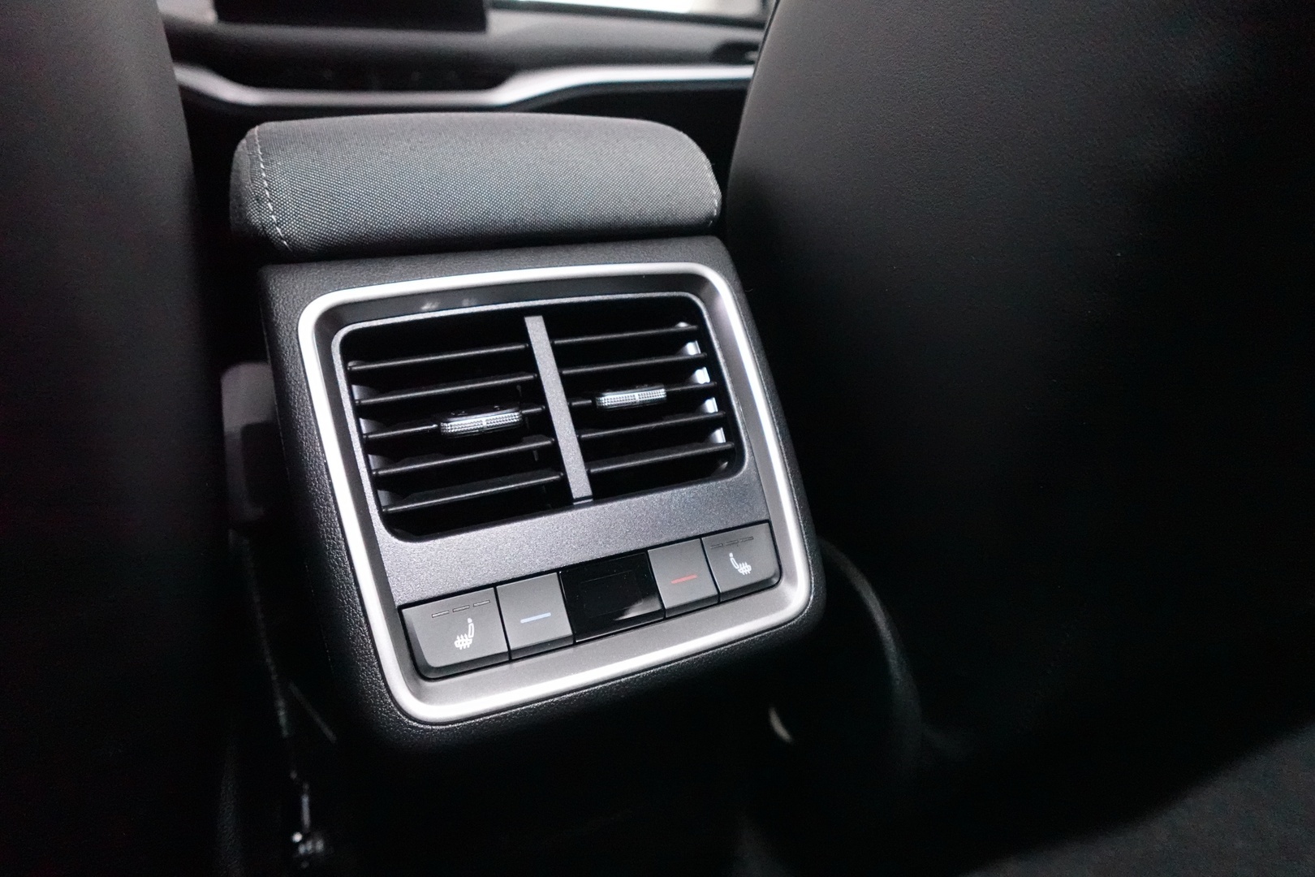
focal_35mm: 20
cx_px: 658
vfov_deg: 61.9
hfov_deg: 84.0
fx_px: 730
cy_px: 438
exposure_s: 1/100
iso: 6400
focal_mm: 7.6
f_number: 2
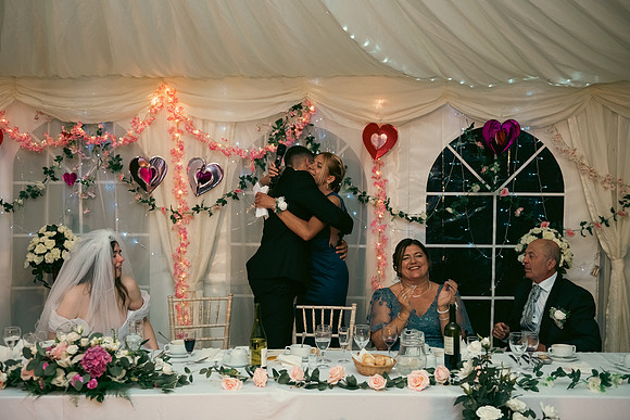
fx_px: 735
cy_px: 210
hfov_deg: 46.4
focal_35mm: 42
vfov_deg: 31.9
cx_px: 315
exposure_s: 1/160
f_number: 3.5
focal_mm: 42
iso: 800
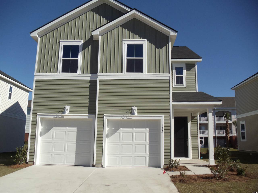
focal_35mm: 44
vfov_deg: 32.9
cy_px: 96
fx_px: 328
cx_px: 129
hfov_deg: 42.9
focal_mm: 6
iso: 100
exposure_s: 1/500
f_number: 7.1
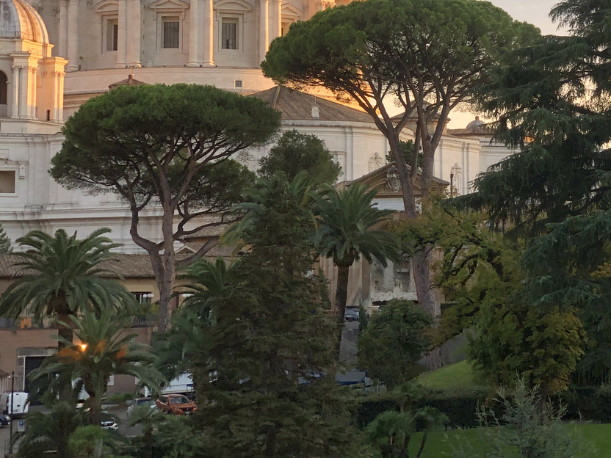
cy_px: 67
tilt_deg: +7.3
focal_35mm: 100
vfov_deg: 14.7
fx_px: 1765
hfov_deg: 19.3
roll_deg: +1.6
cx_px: 556
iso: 25
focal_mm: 6
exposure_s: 1/120
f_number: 2.4
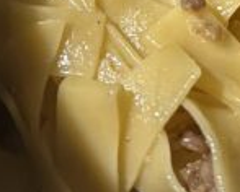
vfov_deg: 11.8
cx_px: 278
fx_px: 868
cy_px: -140
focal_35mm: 122
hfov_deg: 15.3
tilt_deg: -56.4
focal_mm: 6.86
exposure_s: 1/40
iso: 640
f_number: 1.78
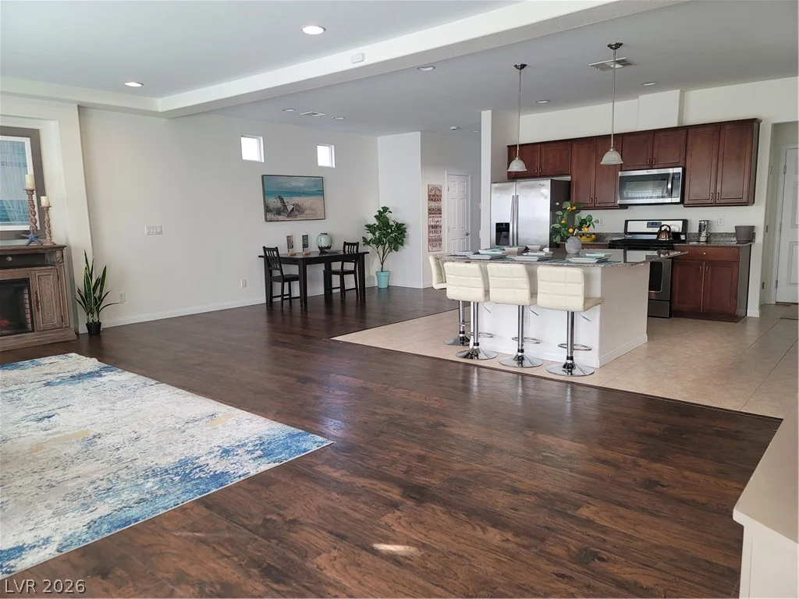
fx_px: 577
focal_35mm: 25
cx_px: 400
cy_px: 300
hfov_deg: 69.4
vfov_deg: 54.9
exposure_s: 1/120
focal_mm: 7
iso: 160
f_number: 1.8
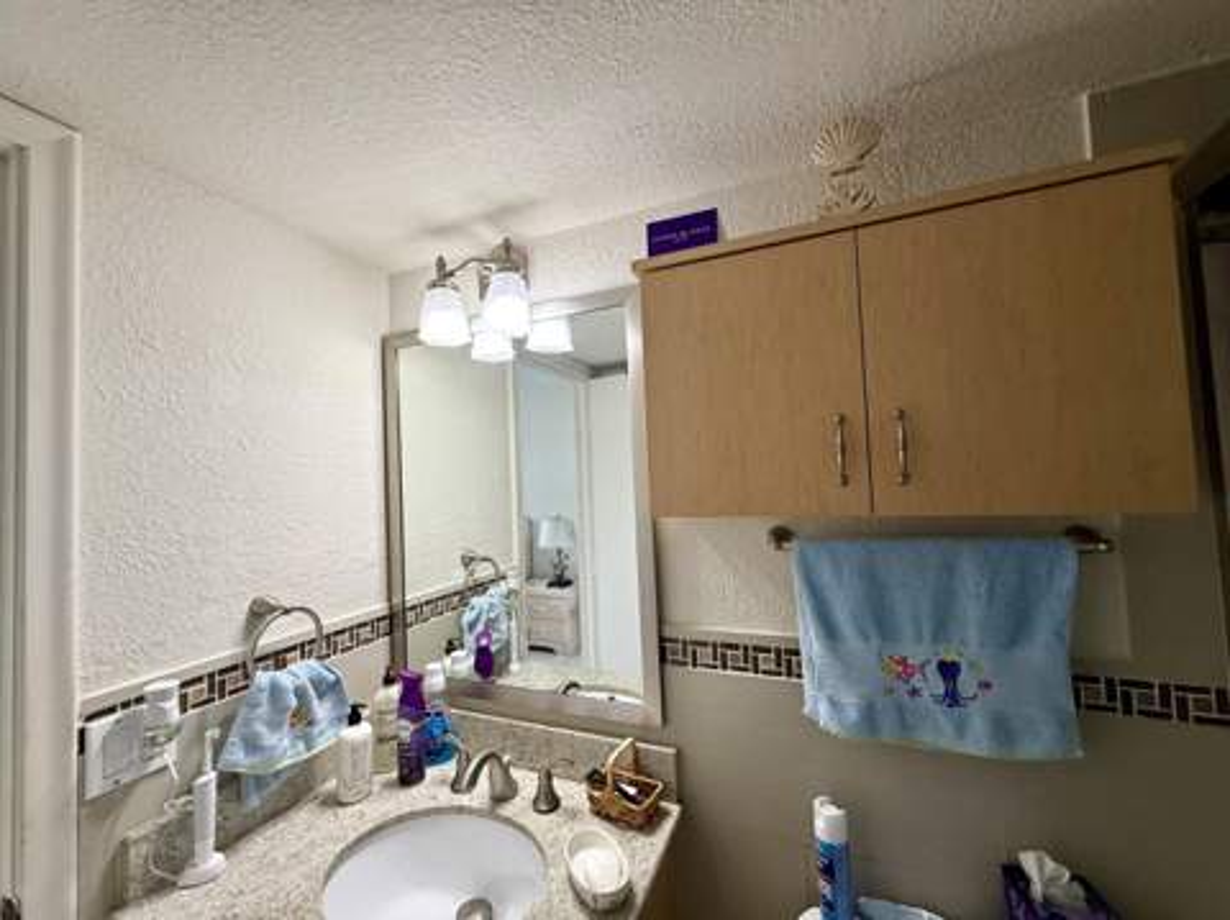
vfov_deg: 85.6
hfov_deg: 102.1
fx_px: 497
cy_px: 460
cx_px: 615
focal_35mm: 14
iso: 125
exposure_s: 1/120
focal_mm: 2.22
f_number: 2.2
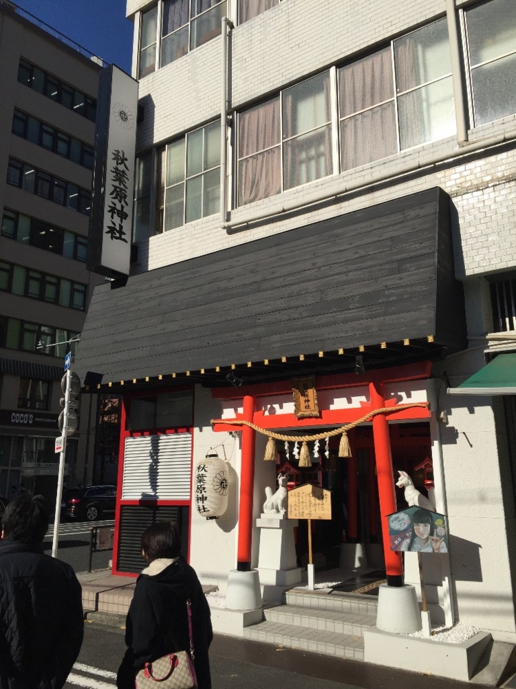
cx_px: 258
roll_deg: +0.0
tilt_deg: +14.2
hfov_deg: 48.2
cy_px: 344
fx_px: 576
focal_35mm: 29
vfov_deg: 61.7
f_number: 2.2
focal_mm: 4.15
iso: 32
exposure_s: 1/4950
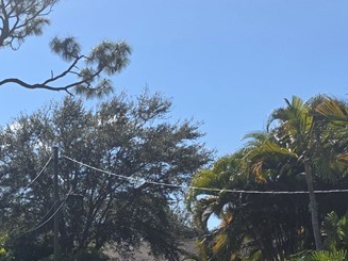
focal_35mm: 72
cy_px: 315
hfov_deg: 23.1
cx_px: -139
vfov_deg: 19.2
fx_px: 724
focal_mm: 6.3
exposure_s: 1/6574
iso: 80
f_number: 1.7
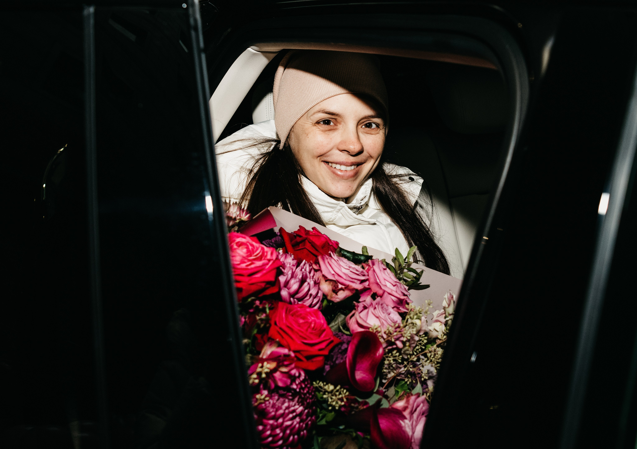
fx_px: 800
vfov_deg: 31.3
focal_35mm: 44
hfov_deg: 43.3
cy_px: 183
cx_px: 365
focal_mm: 26
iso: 1000
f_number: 4
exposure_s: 1/160
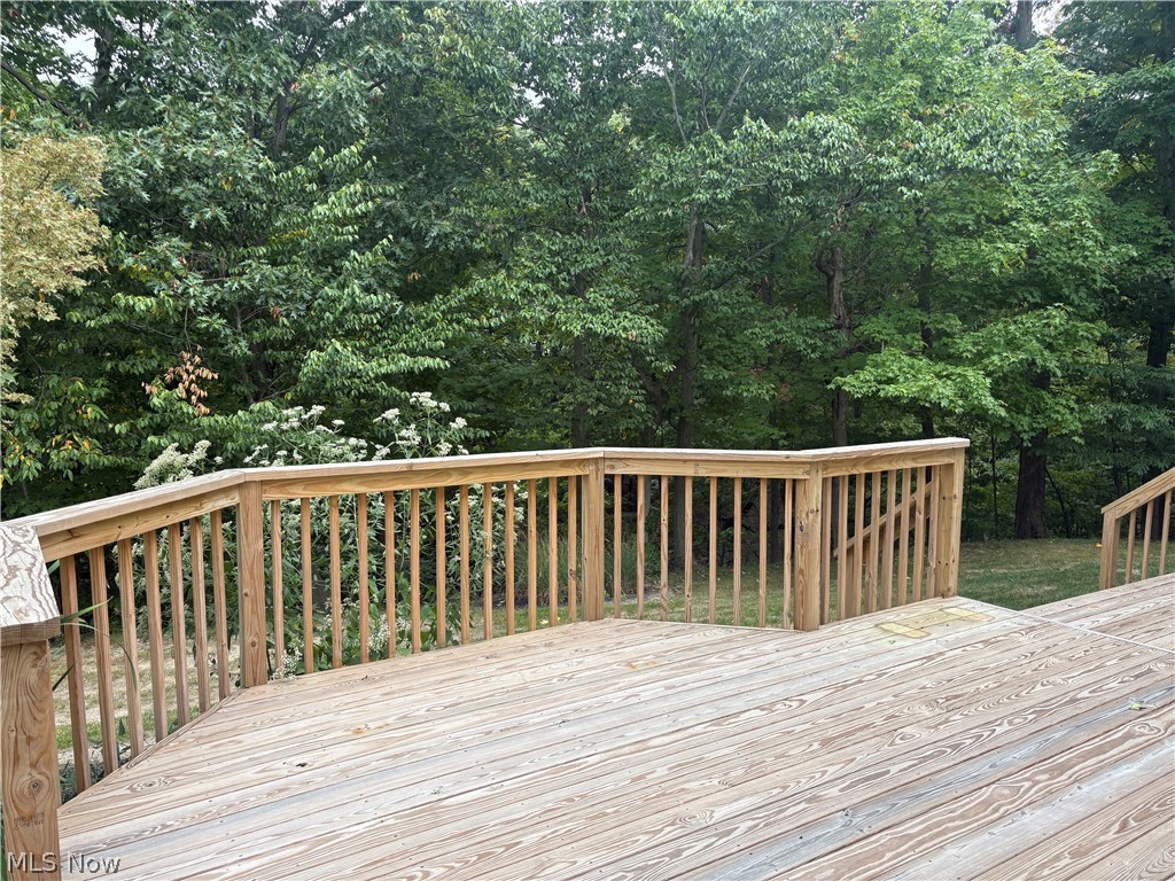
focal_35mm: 26
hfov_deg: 67.3
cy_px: 440
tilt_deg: -6.4
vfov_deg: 53.1
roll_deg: -0.4
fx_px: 883
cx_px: 588
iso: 50
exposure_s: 1/492
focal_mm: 5.96
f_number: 1.6
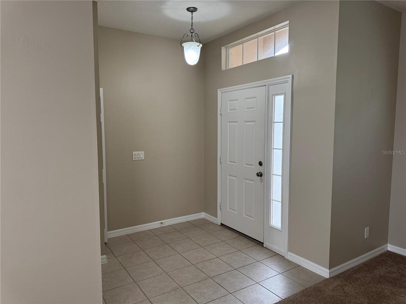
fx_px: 281
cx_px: 203
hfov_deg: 71.6
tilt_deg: -6.1
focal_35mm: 24
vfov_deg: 56.8
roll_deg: -0.9
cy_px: 152
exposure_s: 1/60
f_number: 1.78
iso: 160
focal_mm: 6.76
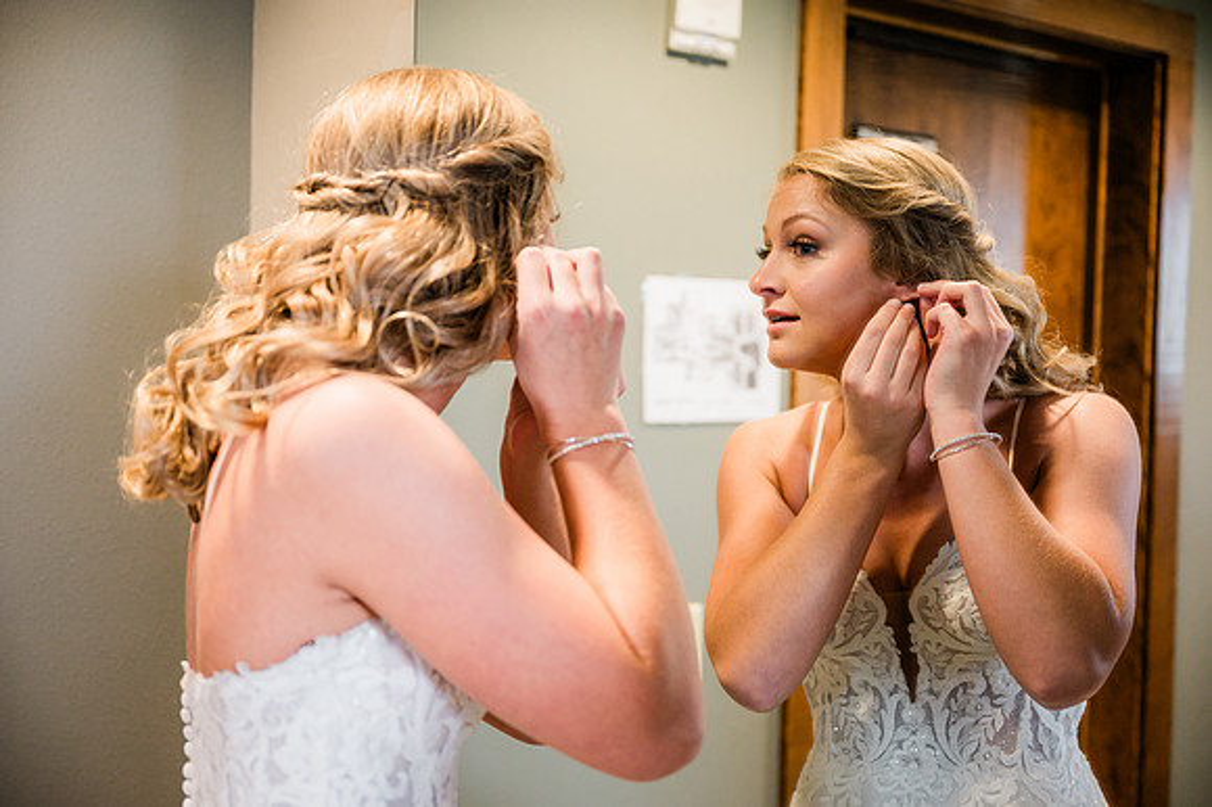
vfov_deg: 28.6
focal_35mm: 47
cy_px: 404
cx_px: 606
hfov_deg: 41.9
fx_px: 1581
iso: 500
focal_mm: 47
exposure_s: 1/125
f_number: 2.8
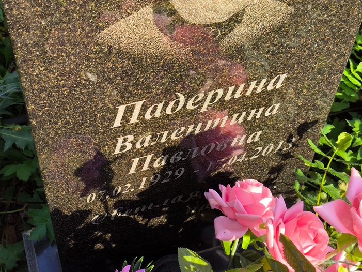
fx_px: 596
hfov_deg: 33.8
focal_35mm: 57
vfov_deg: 25.7
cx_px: 182
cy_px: 122
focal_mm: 4.71
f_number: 1.7
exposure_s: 1/541
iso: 50
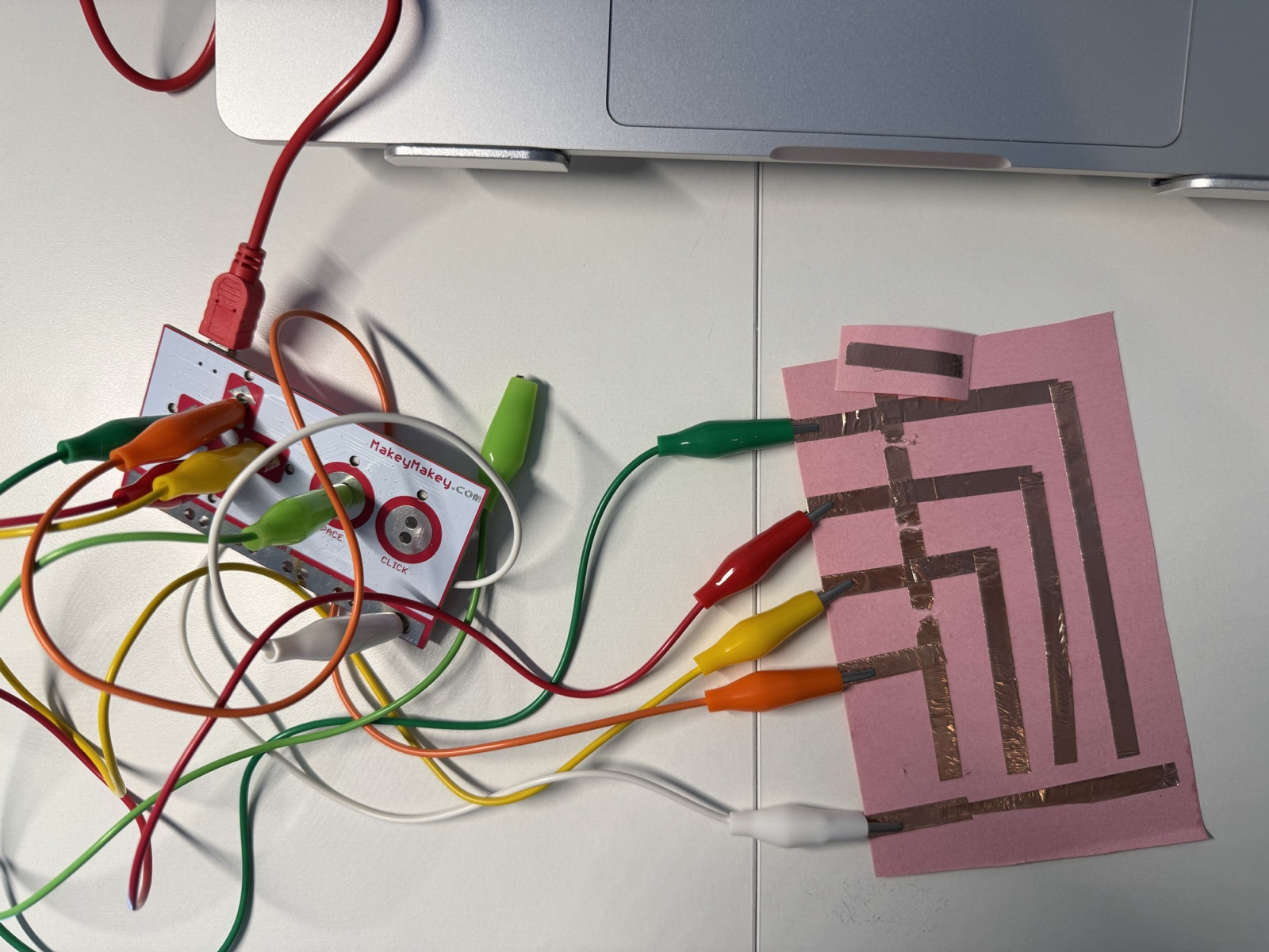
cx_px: 634
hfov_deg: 71.6
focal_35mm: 24
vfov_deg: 56.8
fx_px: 880
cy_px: 476
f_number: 1.78
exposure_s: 1/164
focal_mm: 6.76
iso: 100
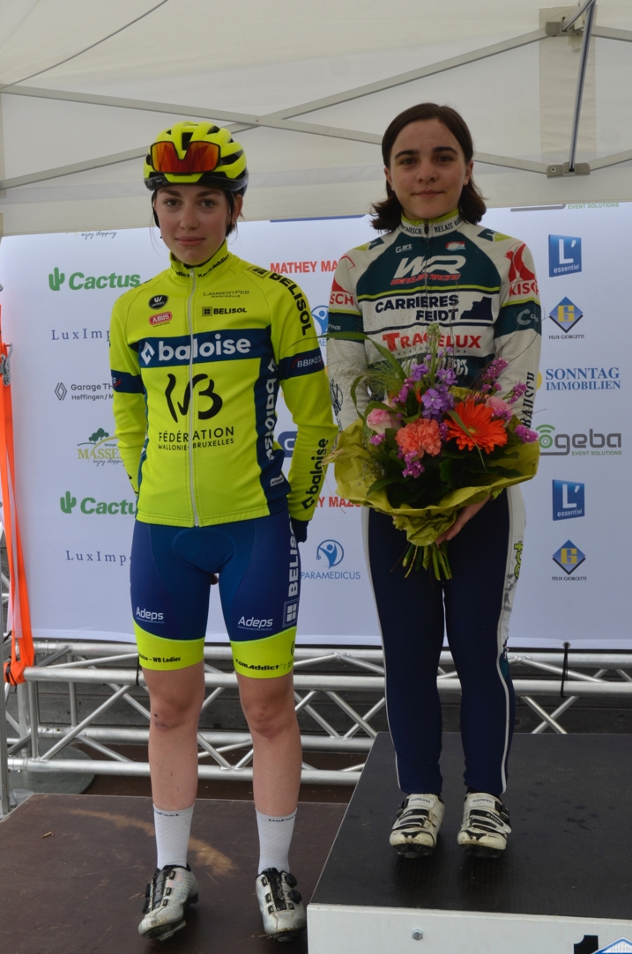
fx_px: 1099
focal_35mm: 42
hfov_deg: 32.1
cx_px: 316
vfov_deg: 46.9
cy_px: 466
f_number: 5.6
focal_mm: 25
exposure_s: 1/125
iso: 200
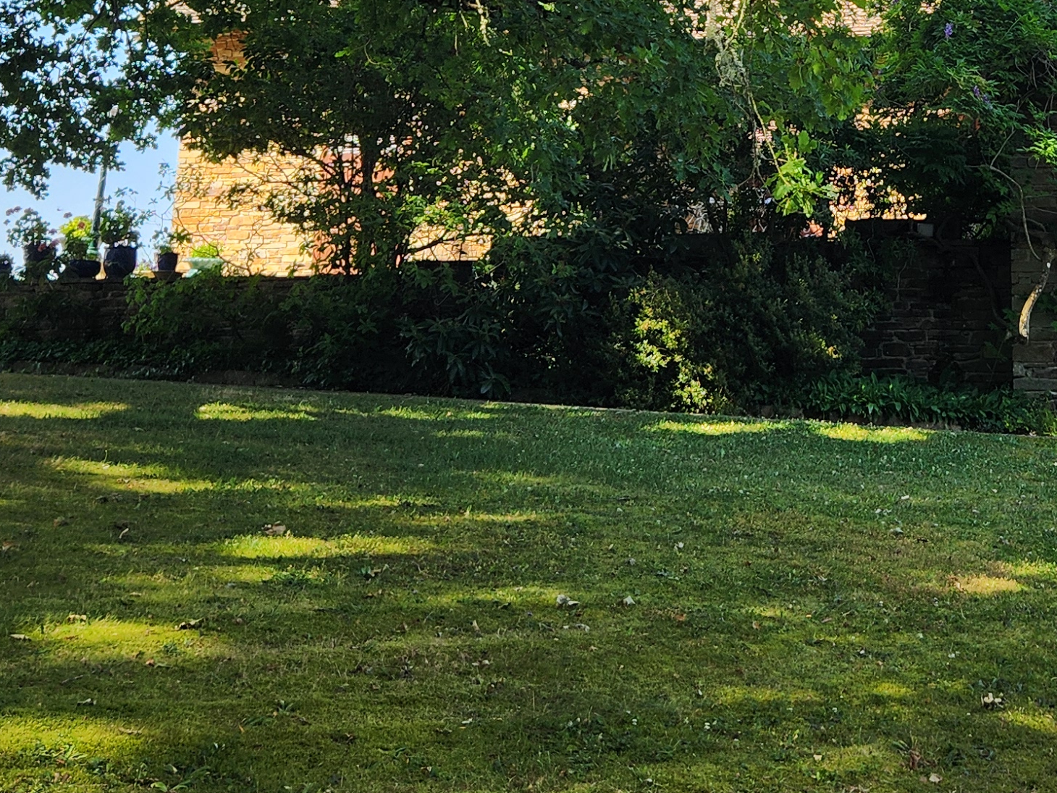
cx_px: 869
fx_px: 1924
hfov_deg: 29.9
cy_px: -80
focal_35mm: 63
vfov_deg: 22.0
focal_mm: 5.4
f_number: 1.8
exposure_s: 1/285
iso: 20
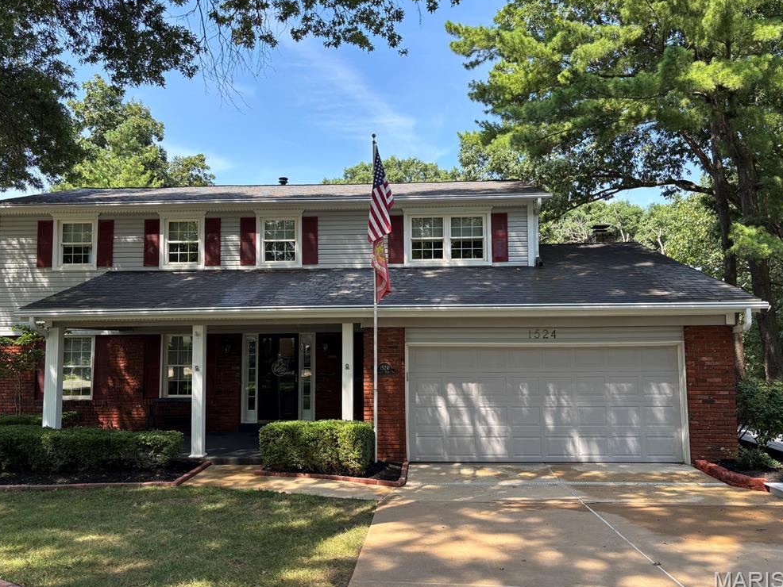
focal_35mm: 27
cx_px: 387
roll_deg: +1.2
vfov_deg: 51.4
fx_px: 611
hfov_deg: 65.3
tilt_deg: +4.6
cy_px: 293
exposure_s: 1/654
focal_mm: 5.96
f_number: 1.6
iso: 50
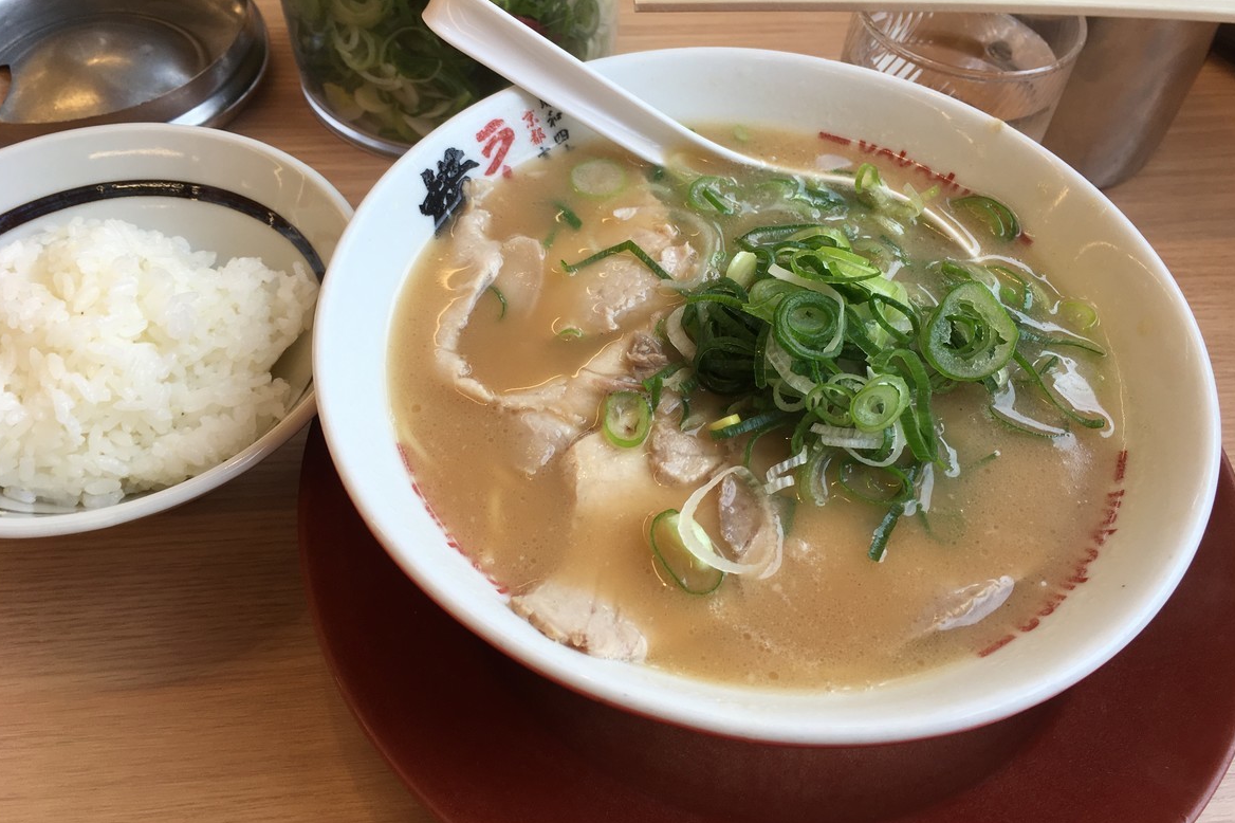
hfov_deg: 60.3
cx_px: 621
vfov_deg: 42.3
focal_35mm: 31
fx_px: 1063
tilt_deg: -52.8
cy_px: 389
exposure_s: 1/178
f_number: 2.2
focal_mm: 4.15
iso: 25
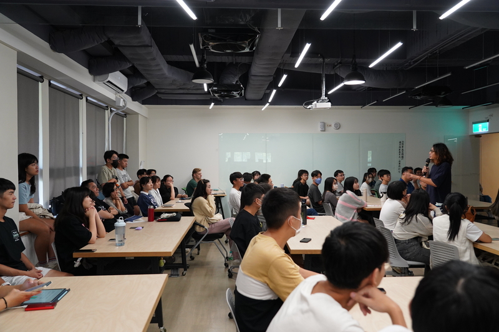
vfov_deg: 44.9
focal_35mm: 29
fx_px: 402
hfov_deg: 63.7
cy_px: 166
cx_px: 250
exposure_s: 1/160
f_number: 4
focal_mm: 29
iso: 3200
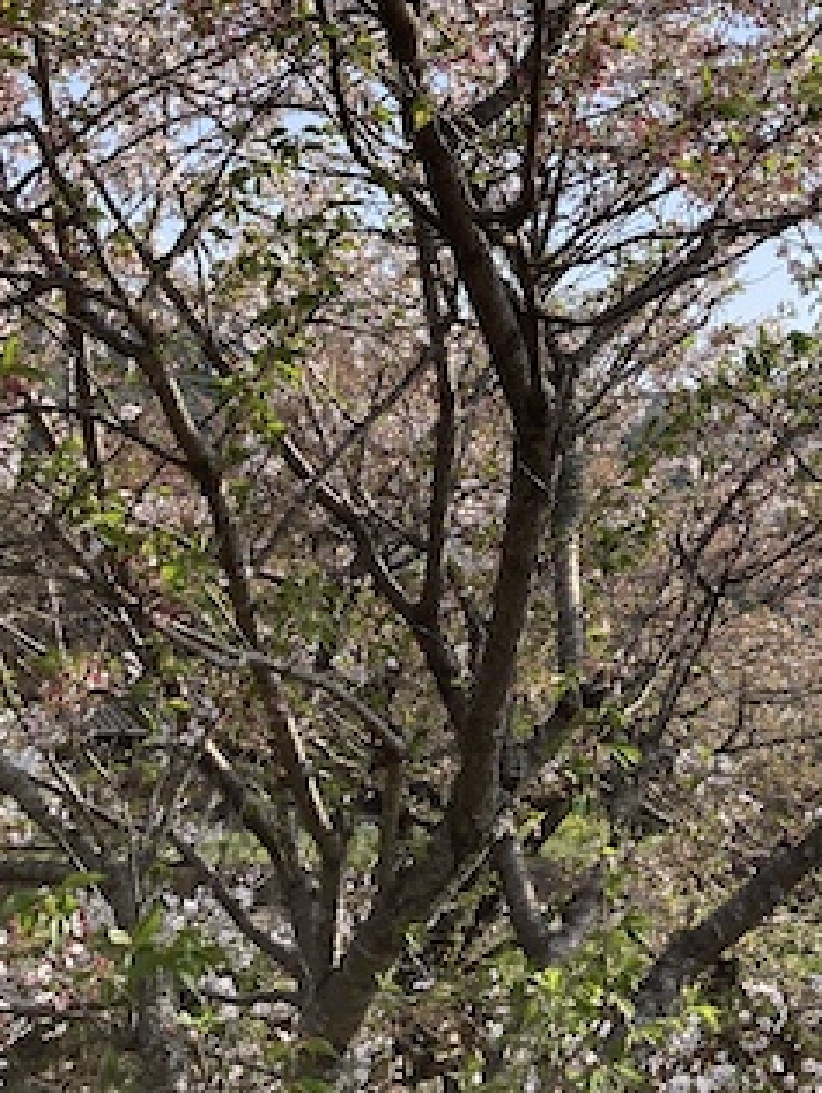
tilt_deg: +18.9
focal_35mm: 71
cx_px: 829
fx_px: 2243
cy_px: 201
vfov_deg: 26.8
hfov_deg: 20.1
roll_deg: +0.2
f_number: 1.8
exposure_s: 1/2183
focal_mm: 3.99
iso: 20
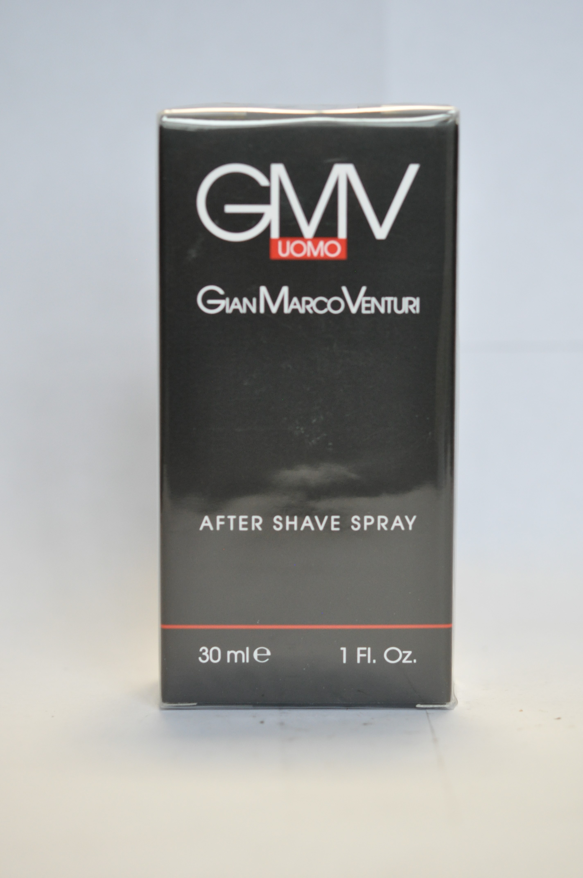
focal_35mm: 90
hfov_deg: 15.2
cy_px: 439
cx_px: 292
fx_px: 2192
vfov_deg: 22.6
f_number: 3.5
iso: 800
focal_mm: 60
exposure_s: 1/200
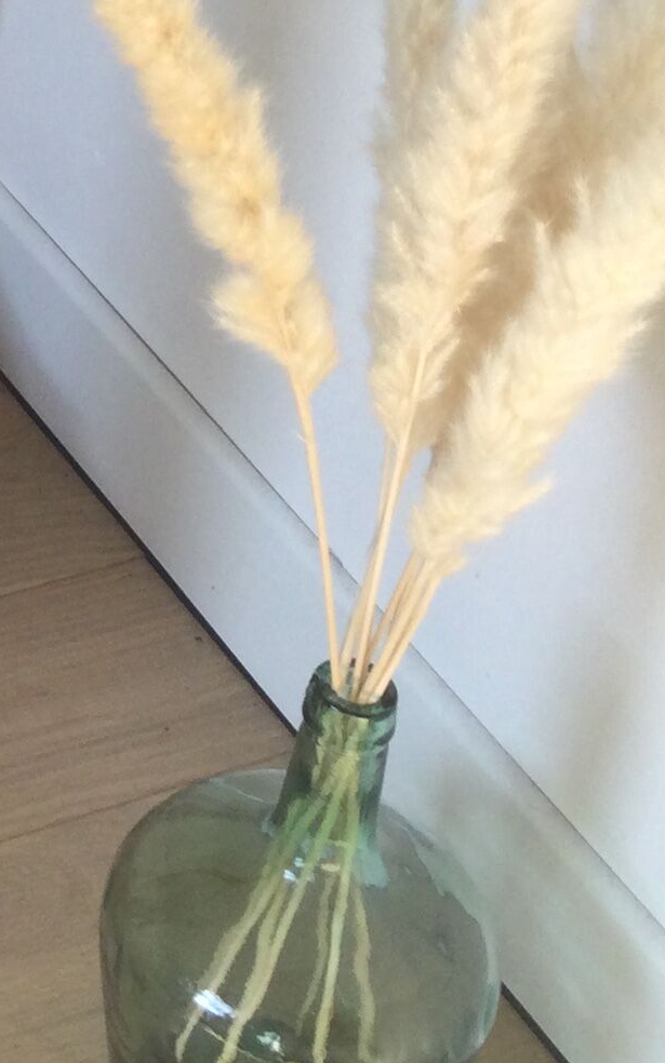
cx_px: -491
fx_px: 3161
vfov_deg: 18.6
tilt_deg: -33.2
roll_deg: -0.5
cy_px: -25
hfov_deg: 11.3
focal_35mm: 109
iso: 25
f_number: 2.4
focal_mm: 3.3
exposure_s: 1/50
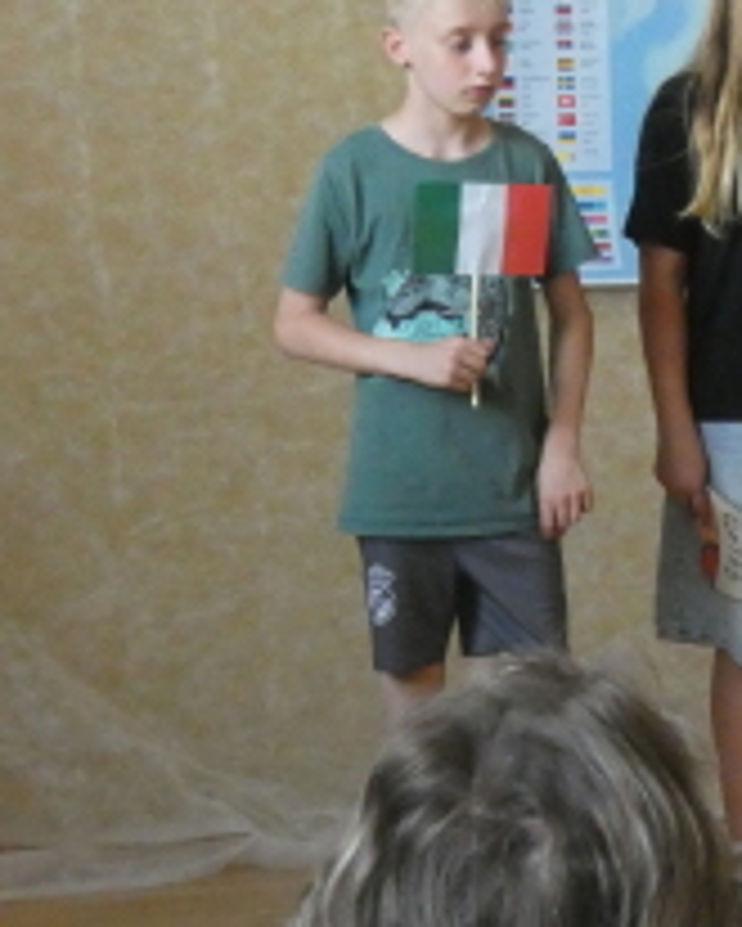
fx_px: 5623
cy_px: 256
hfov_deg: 7.5
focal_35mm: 205
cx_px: 953
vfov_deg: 9.4
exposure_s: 1/50
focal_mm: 16
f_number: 4.7
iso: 1600
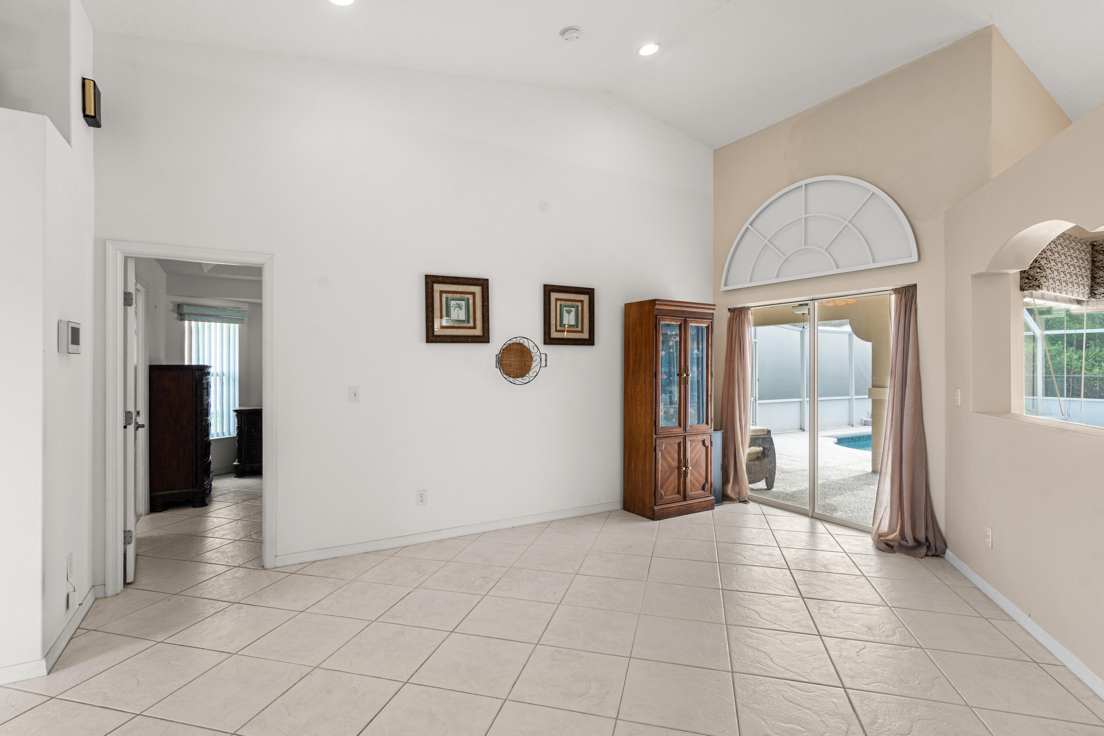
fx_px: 506
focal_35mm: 16
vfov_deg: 72.1
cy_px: 368
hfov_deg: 95.0
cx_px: 552
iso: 100
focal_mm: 11
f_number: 9
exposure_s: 1/3
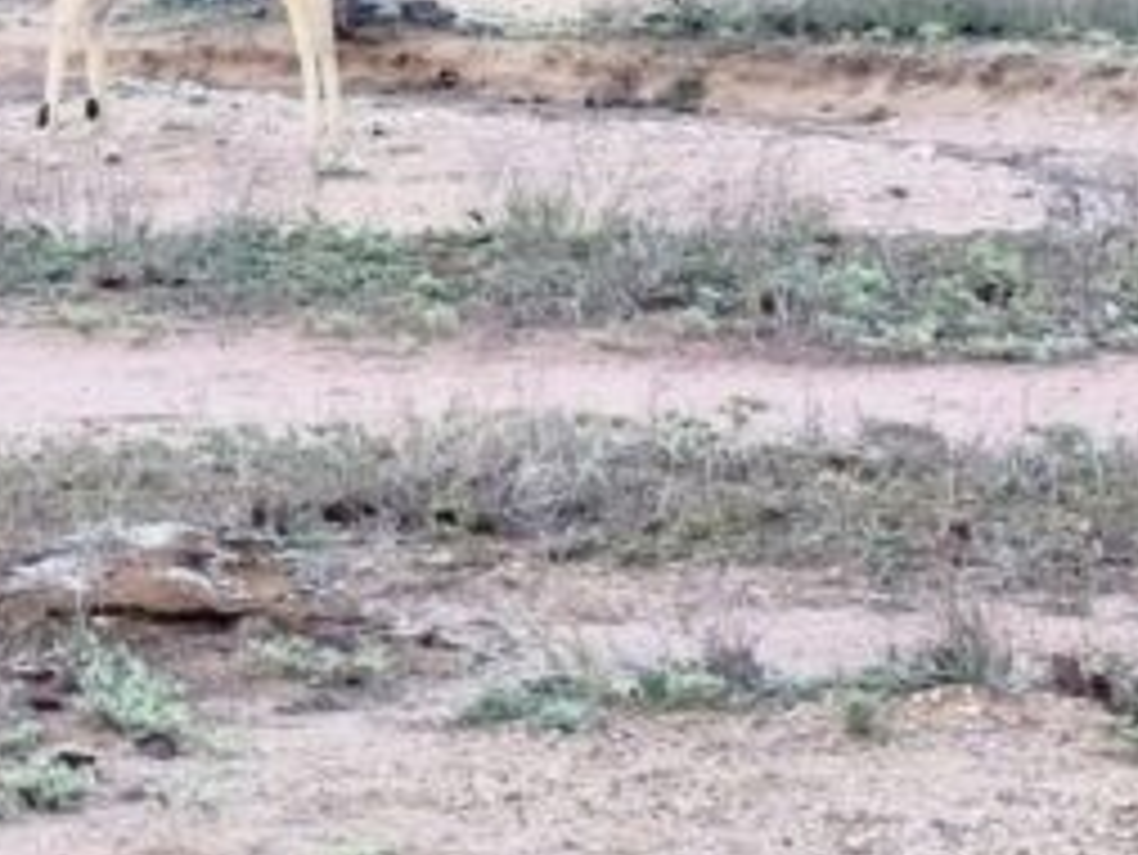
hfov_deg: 6.8
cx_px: -216
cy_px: -423
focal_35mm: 291
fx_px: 9571
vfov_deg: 5.1
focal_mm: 6.14
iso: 50
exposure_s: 1/100
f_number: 1.65
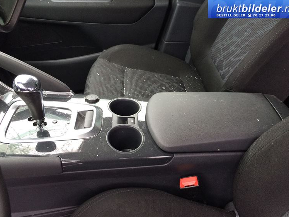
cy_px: 112
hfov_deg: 58.3
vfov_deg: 45.4
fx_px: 259
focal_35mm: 31
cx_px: 146
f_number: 2.2
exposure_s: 1/30
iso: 64
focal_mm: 4.15
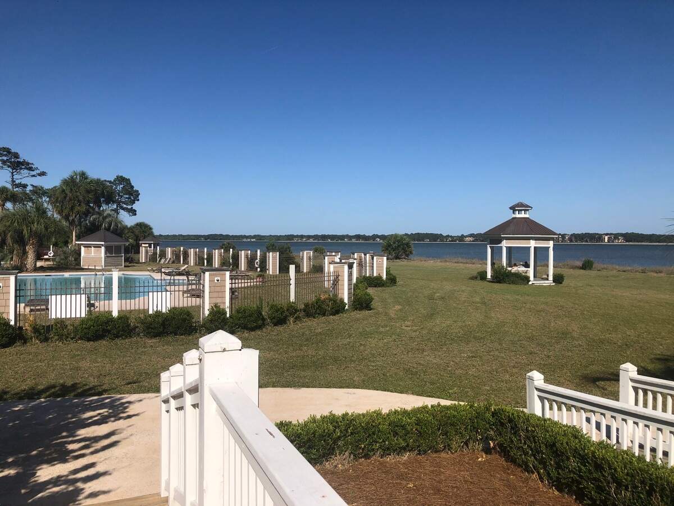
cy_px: 253
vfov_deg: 49.7
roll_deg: +2.3
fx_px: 545
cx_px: 337
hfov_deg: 63.4
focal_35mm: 28
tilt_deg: -3.9
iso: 25
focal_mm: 3.99
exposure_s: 1/3690
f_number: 1.8
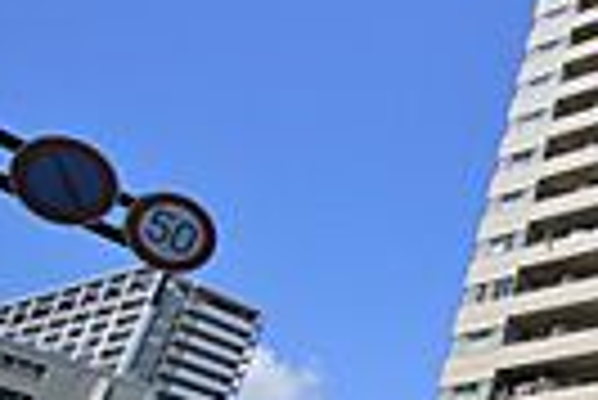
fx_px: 748
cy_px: 292
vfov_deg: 29.5
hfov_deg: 29.9
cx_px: 854
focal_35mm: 45
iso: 100
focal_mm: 10
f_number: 11
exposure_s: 1/160
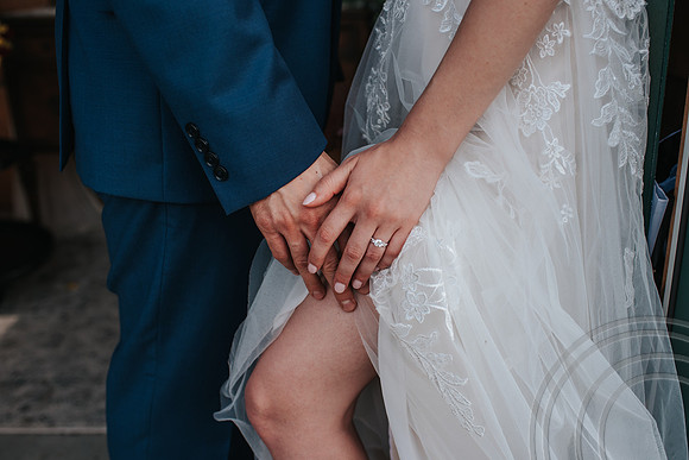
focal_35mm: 38
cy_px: 230
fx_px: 724
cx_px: 372
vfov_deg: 35.2
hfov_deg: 50.8
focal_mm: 35
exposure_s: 1/800
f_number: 3.2
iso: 125
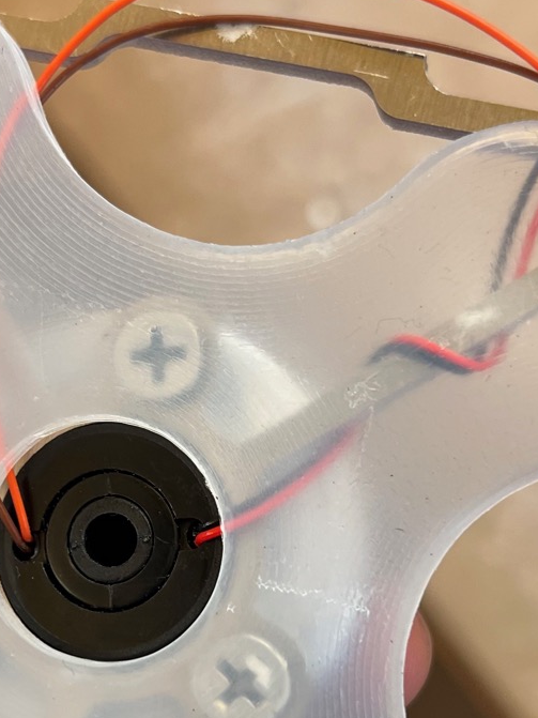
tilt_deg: -68.7
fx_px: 1285
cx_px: 181
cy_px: 502
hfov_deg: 23.5
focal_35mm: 62
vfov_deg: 30.9
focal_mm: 5.7
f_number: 1.5
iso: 125
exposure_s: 1/100
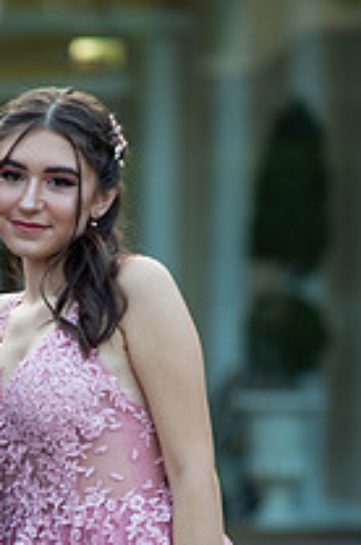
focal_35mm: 184
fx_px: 2777
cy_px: 498
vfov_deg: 11.1
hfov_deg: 7.4
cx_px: 12
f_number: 2
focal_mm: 85
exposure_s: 1/800
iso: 250
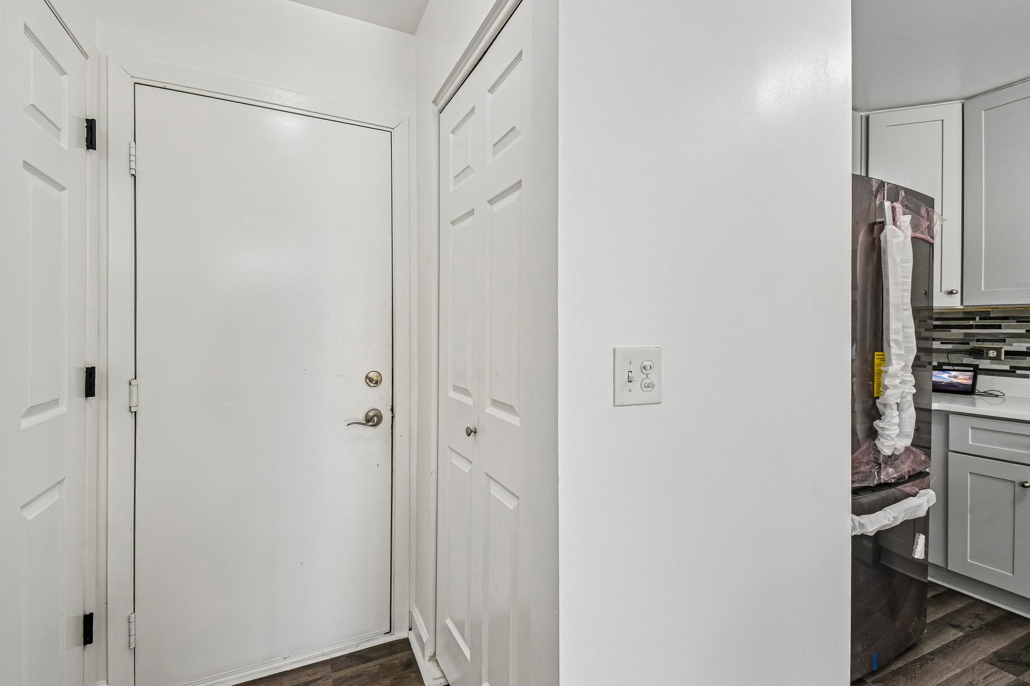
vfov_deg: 77.3
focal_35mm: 15
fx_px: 429
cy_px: 343
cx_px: 515
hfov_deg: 100.4
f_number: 8
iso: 220
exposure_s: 1/15
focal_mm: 10
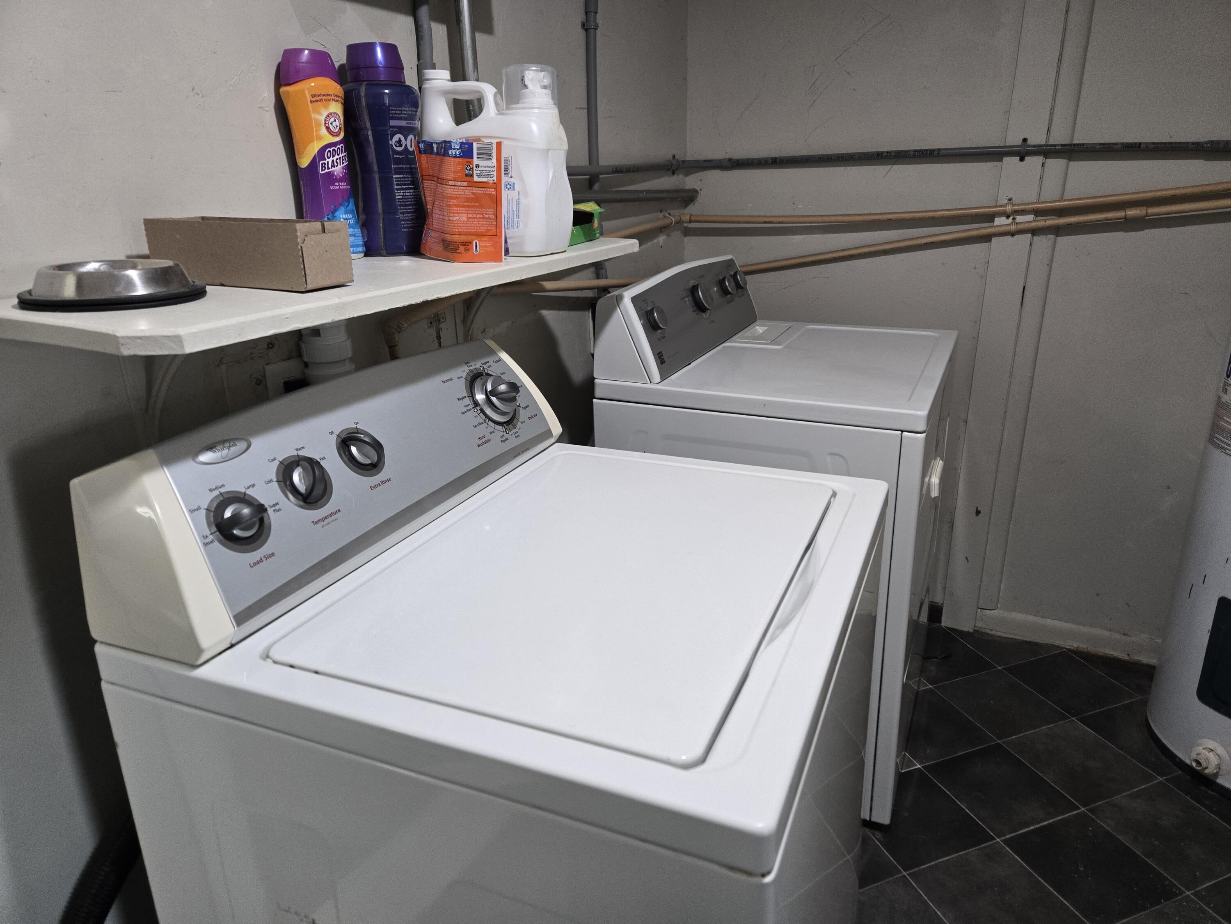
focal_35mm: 23
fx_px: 818
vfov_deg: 58.9
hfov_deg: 73.9
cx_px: 616
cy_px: 462
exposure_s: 1/120
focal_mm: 5.4
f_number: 1.8
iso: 250
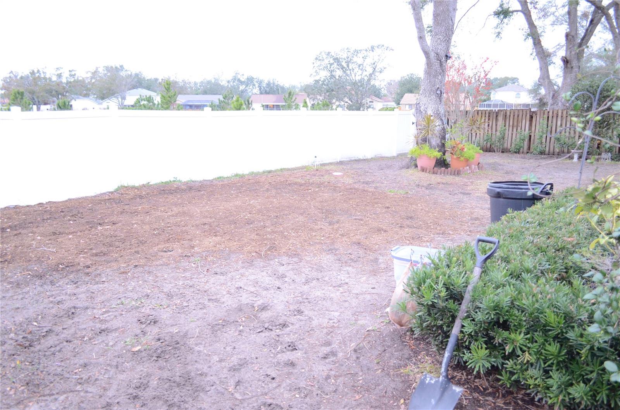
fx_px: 464
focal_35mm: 27
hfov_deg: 67.5
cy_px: 205
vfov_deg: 47.7
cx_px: 310
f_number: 3.5
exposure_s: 1/30
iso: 1800
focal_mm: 18
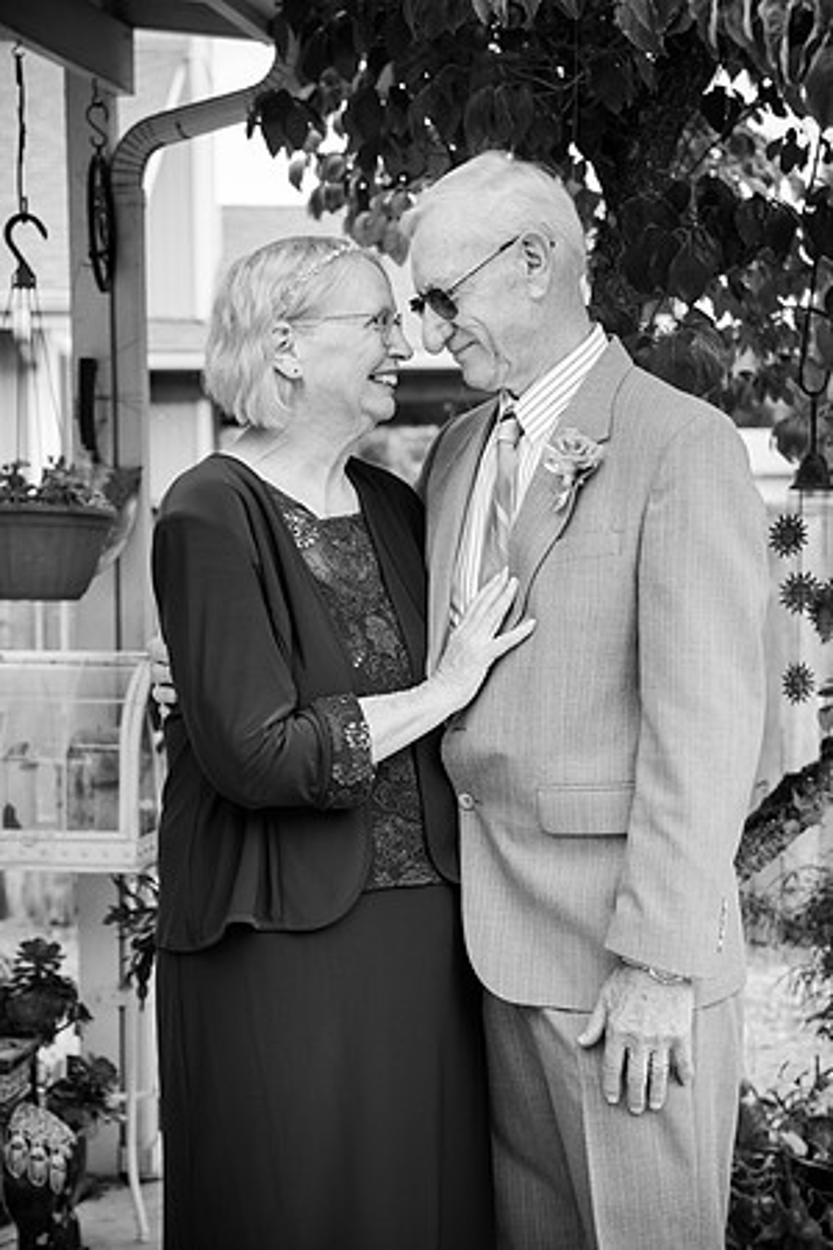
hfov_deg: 19.5
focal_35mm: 70
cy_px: 625
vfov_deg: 28.8
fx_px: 2429
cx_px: 416
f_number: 5
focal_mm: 70
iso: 400
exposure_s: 1/500
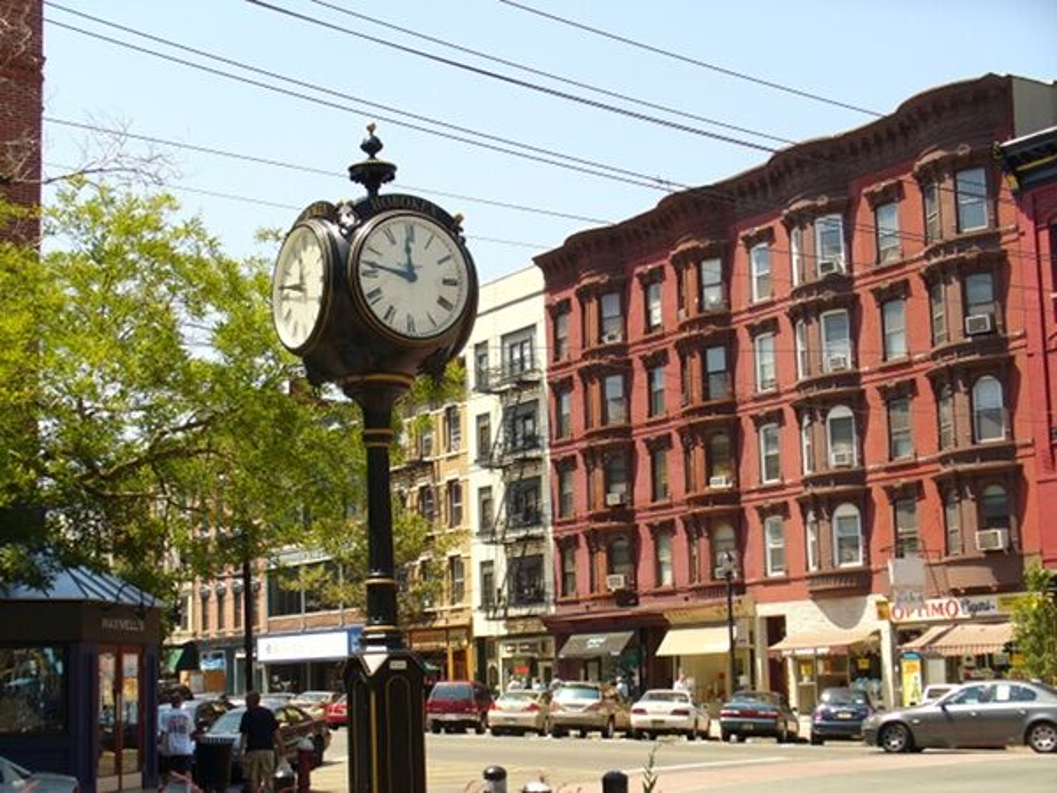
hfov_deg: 35.5
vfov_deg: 27.0
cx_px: 528
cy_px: 396
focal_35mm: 54
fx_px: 1649
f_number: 6.2
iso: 80
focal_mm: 8.9
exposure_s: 1/160
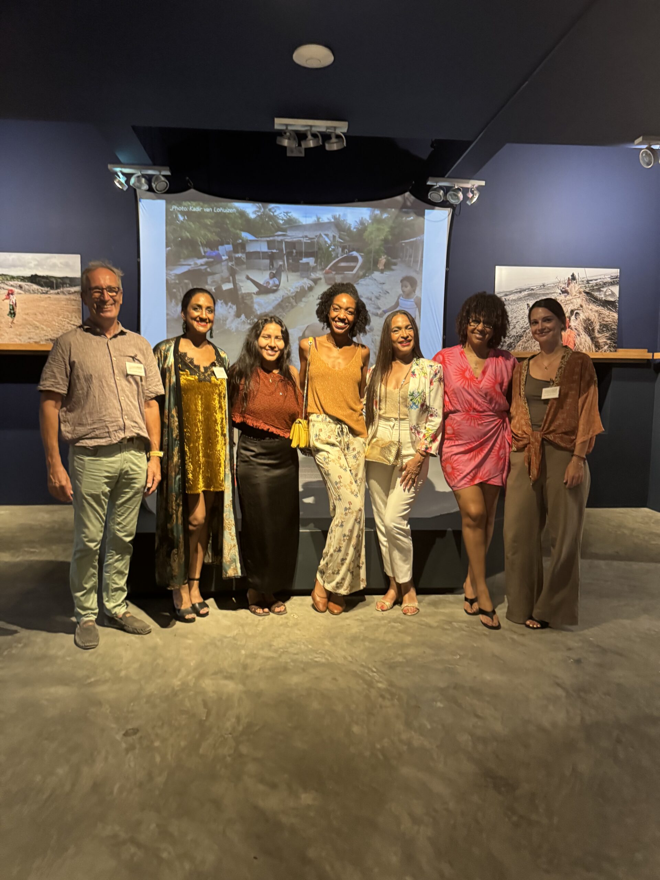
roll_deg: +1.0
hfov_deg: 56.8
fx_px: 610
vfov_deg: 71.6
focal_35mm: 24
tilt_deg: -5.3
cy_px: 440
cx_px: 330
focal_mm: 6.76
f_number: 1.78
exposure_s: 1/50
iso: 800
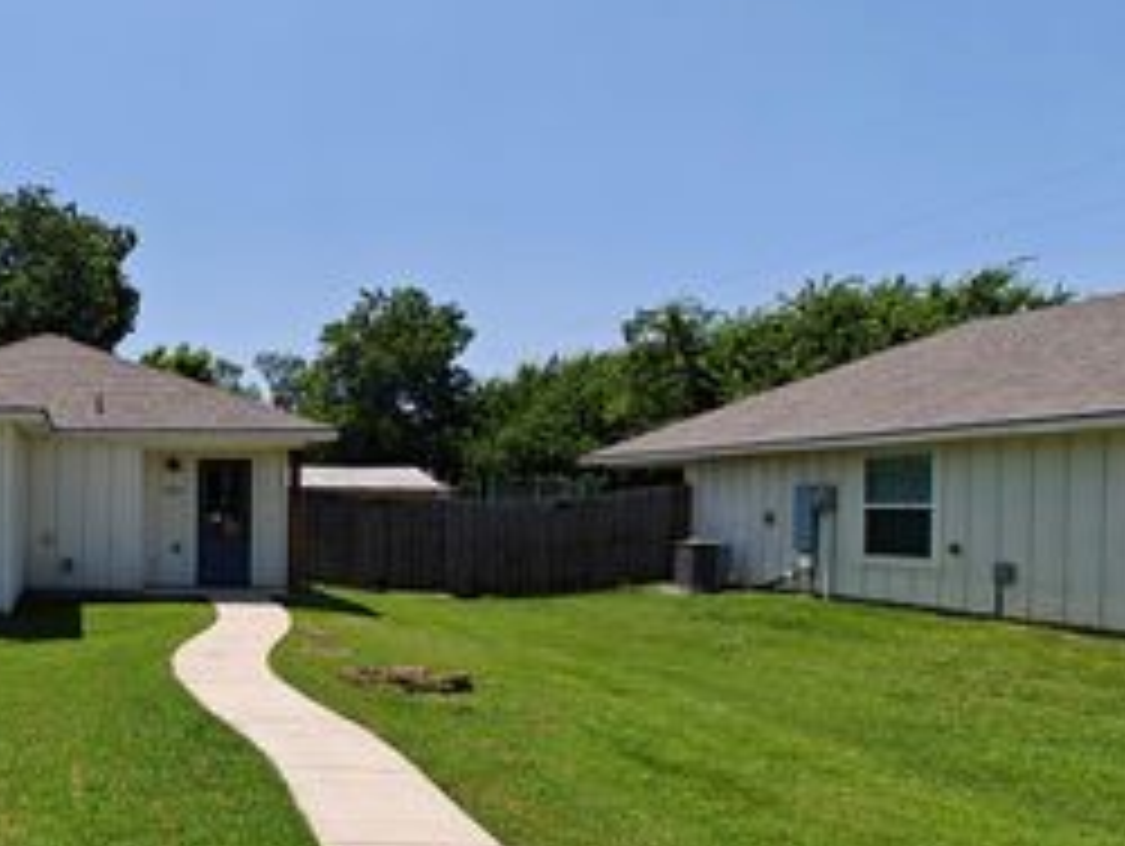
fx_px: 911
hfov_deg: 52.7
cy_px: 502
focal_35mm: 28
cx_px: 45
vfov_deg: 49.6
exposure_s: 1/1293
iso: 64
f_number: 2.2
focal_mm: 2.59
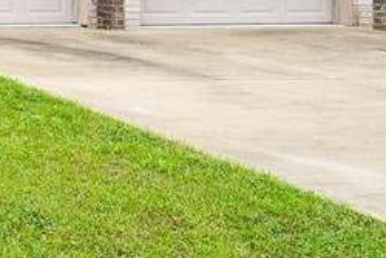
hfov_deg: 19.0
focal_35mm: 78
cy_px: -168
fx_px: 837
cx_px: -331
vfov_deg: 15.6
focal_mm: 18
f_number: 7.1
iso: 640
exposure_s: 1/60
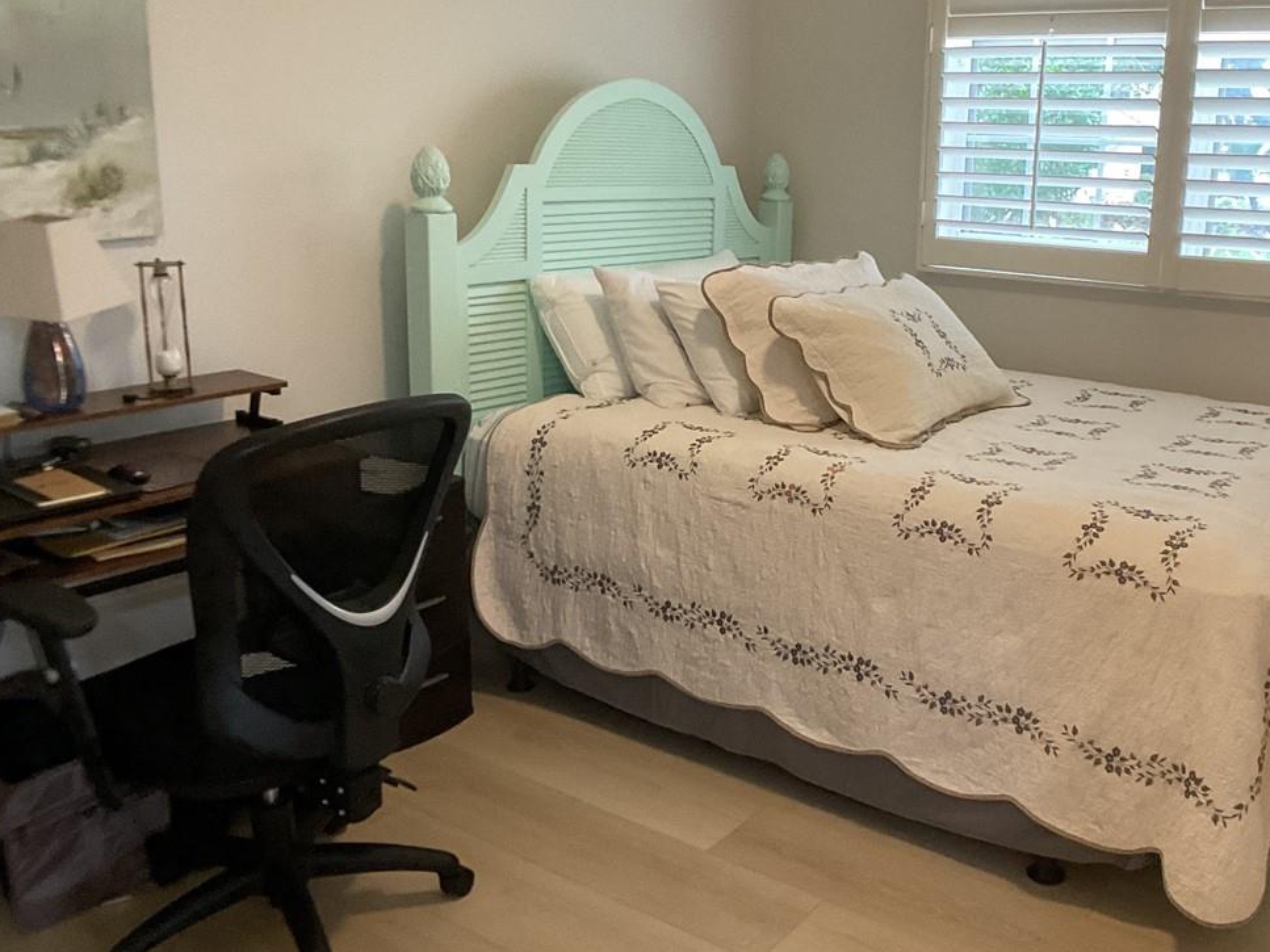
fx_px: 1761
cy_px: 450
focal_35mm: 48
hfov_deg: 39.4
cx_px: 808
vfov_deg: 30.3
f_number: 1.8
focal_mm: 3
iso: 160
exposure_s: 1/60
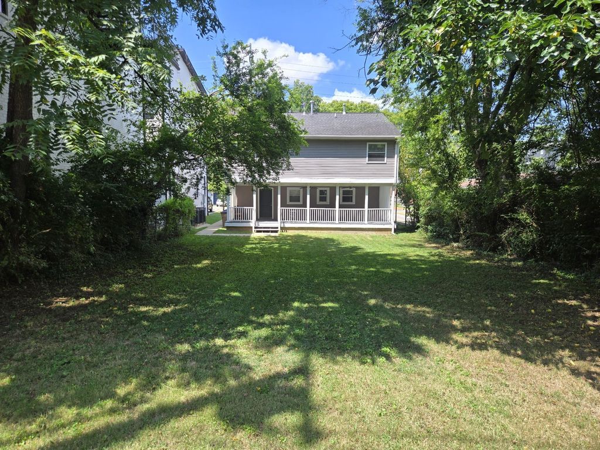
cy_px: 225
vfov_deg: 58.9
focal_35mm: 23
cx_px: 300
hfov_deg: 73.9
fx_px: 399
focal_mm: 5.4
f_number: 1.8
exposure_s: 1/788
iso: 25
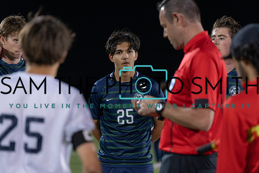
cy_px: 86
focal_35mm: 141
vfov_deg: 9.7
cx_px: 130
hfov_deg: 14.5
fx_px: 1015
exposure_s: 1/320
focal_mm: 141
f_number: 3.2
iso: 1250
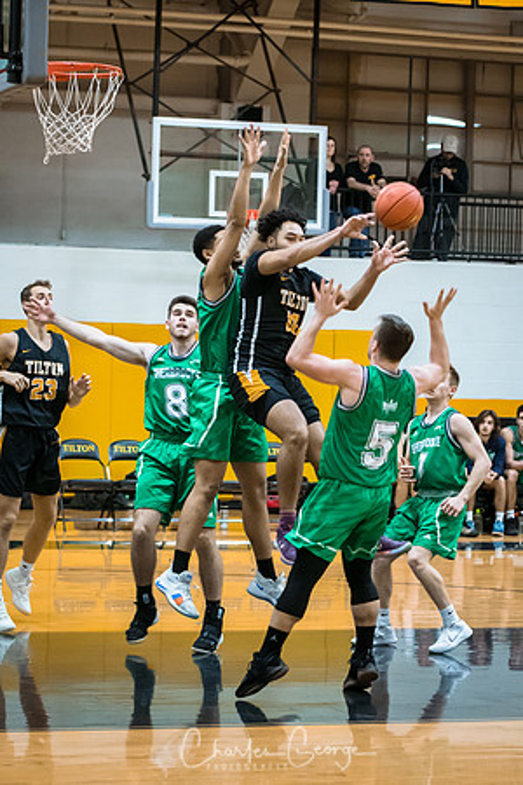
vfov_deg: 18.2
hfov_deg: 12.2
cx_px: 262
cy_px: 392
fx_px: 2451
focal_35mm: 112
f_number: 2.8
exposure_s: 1/400
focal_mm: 75
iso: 3200
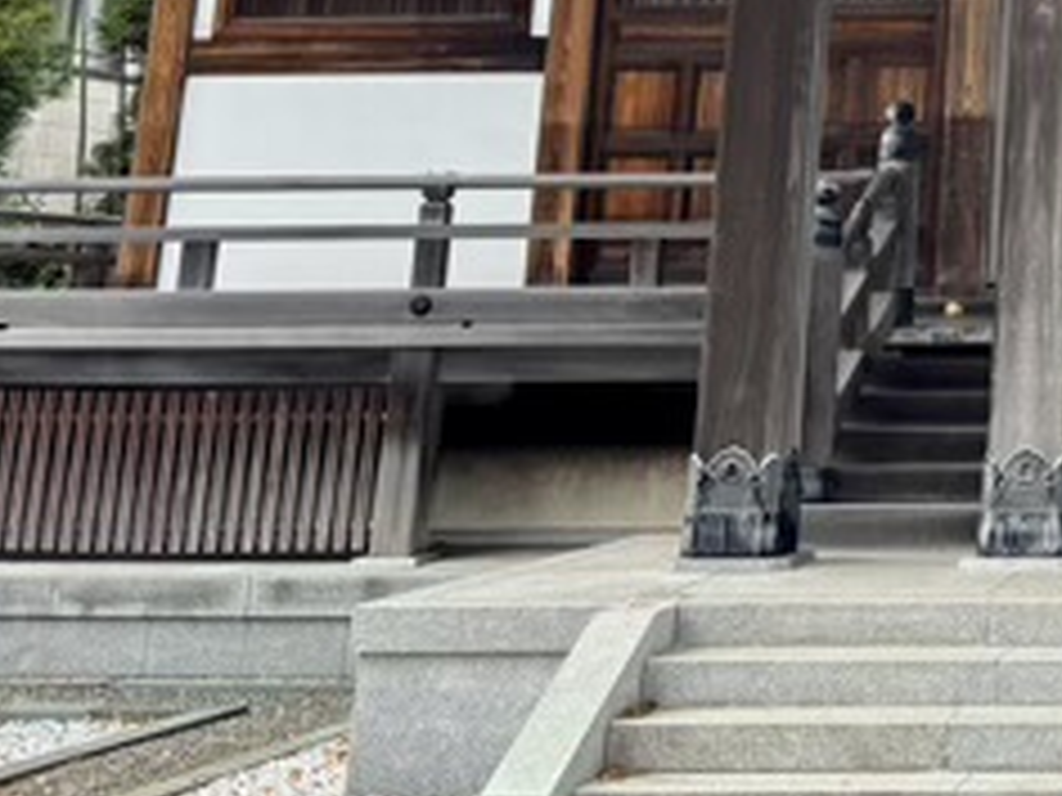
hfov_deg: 22.5
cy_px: -317
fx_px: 2362
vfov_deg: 17.6
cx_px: 1408
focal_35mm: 77
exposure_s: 1/428
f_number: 1.6
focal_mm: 5.96
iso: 50
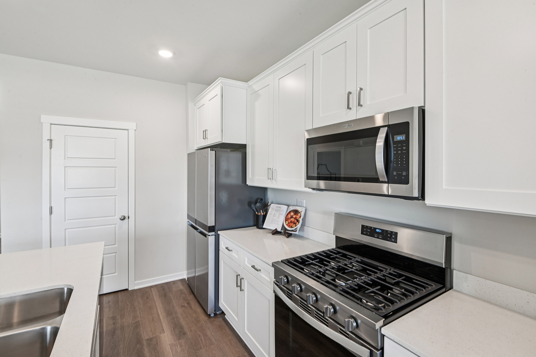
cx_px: 268
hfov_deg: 96.7
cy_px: 178
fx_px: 238
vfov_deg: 73.7
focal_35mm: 16
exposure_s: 1/6
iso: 400
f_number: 13
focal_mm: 16
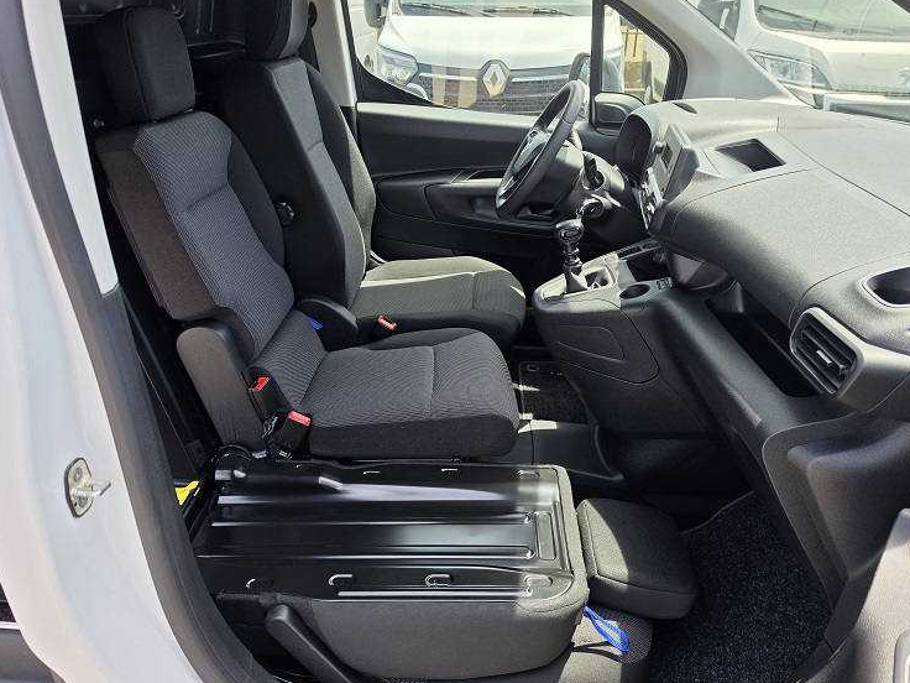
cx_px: 451
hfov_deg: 69.4
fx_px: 657
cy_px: 325
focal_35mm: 25
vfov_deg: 54.9
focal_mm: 6.5
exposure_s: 1/1962
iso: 64
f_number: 1.4
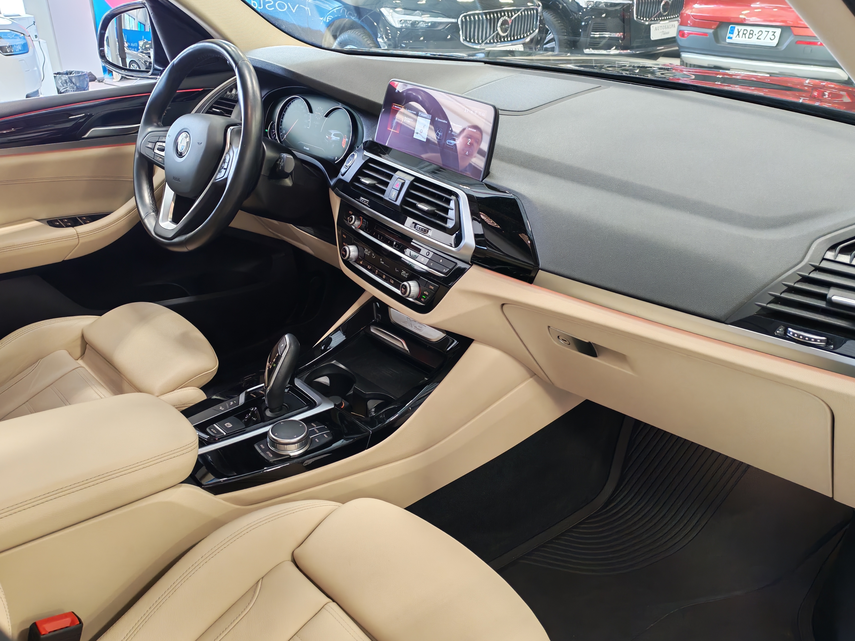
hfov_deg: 58.4
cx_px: 428
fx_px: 766
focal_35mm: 31
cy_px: 320
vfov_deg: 45.4
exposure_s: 1/100
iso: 567
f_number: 1.9
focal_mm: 6.12
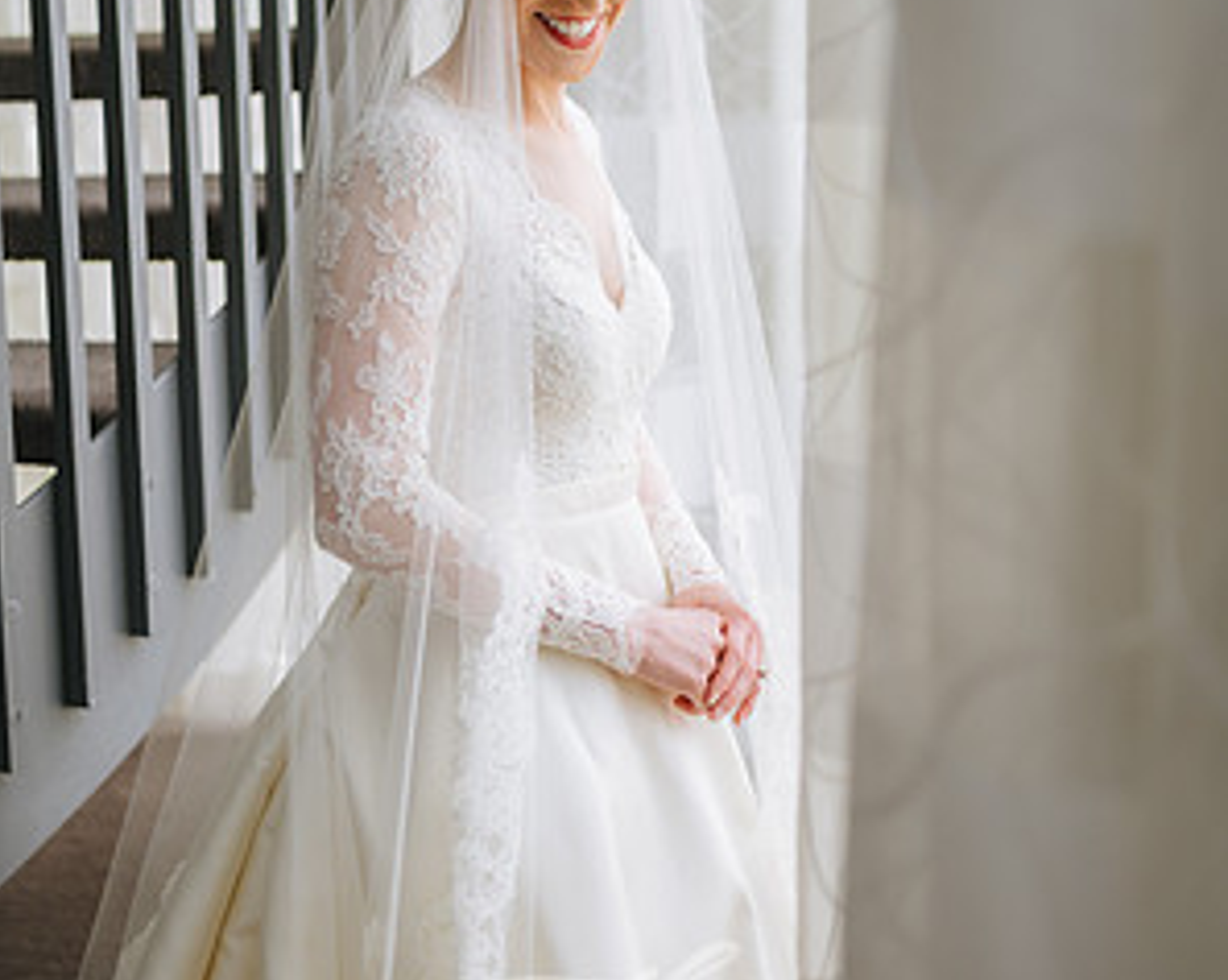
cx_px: 616
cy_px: 302
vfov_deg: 20.6
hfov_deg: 25.7
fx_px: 2687
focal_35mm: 74
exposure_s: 1/250
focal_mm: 52
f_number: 2.8
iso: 200
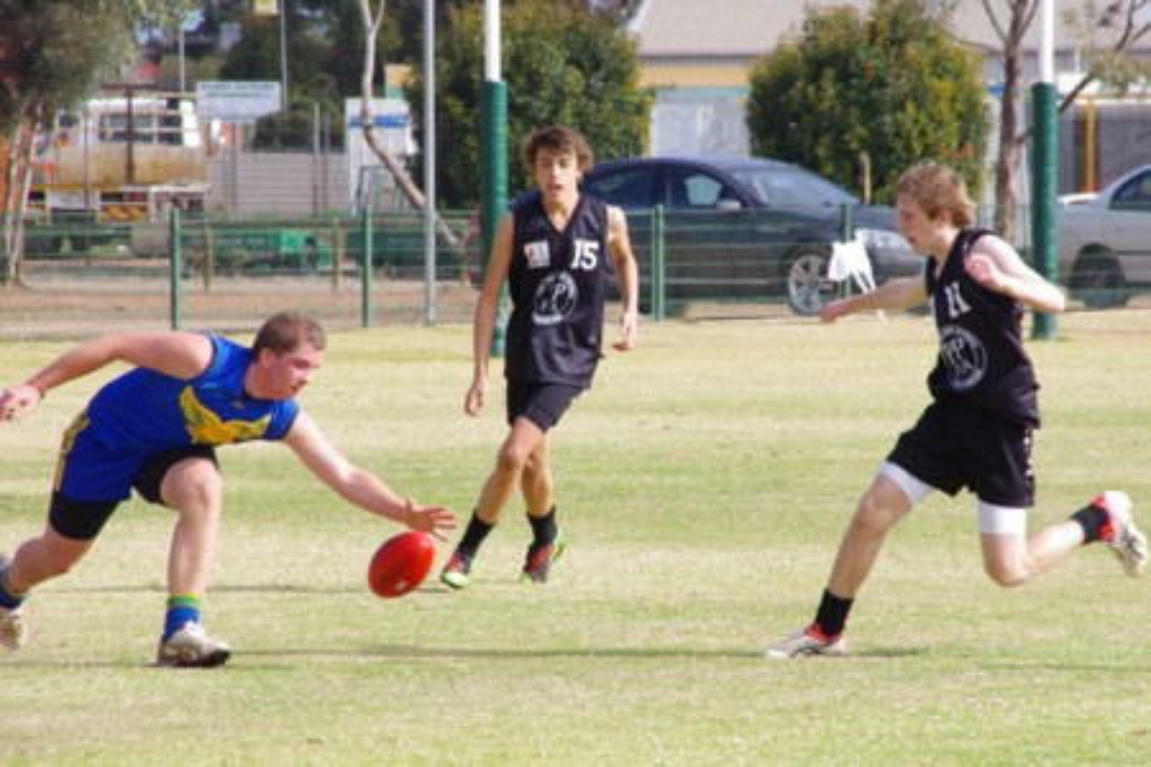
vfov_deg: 4.6
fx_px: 9591
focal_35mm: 300
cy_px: 384
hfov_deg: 6.9
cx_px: 576
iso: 400
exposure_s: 1/400
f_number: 11
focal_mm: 200
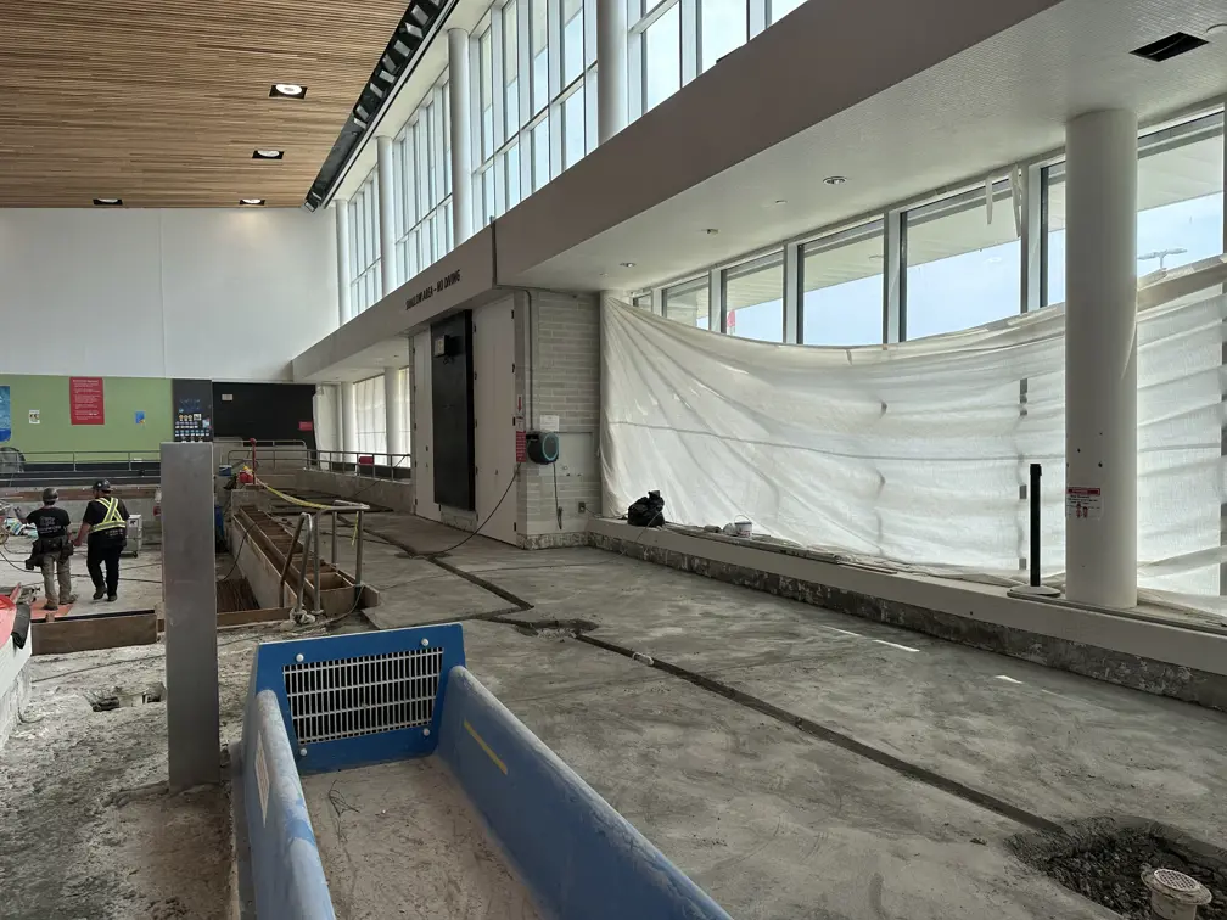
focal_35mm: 24
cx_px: 614
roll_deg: -1.8
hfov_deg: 71.6
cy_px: 460
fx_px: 851
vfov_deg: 56.8
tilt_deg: -1.2
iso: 80
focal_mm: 6.86
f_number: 1.78
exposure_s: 1/1119
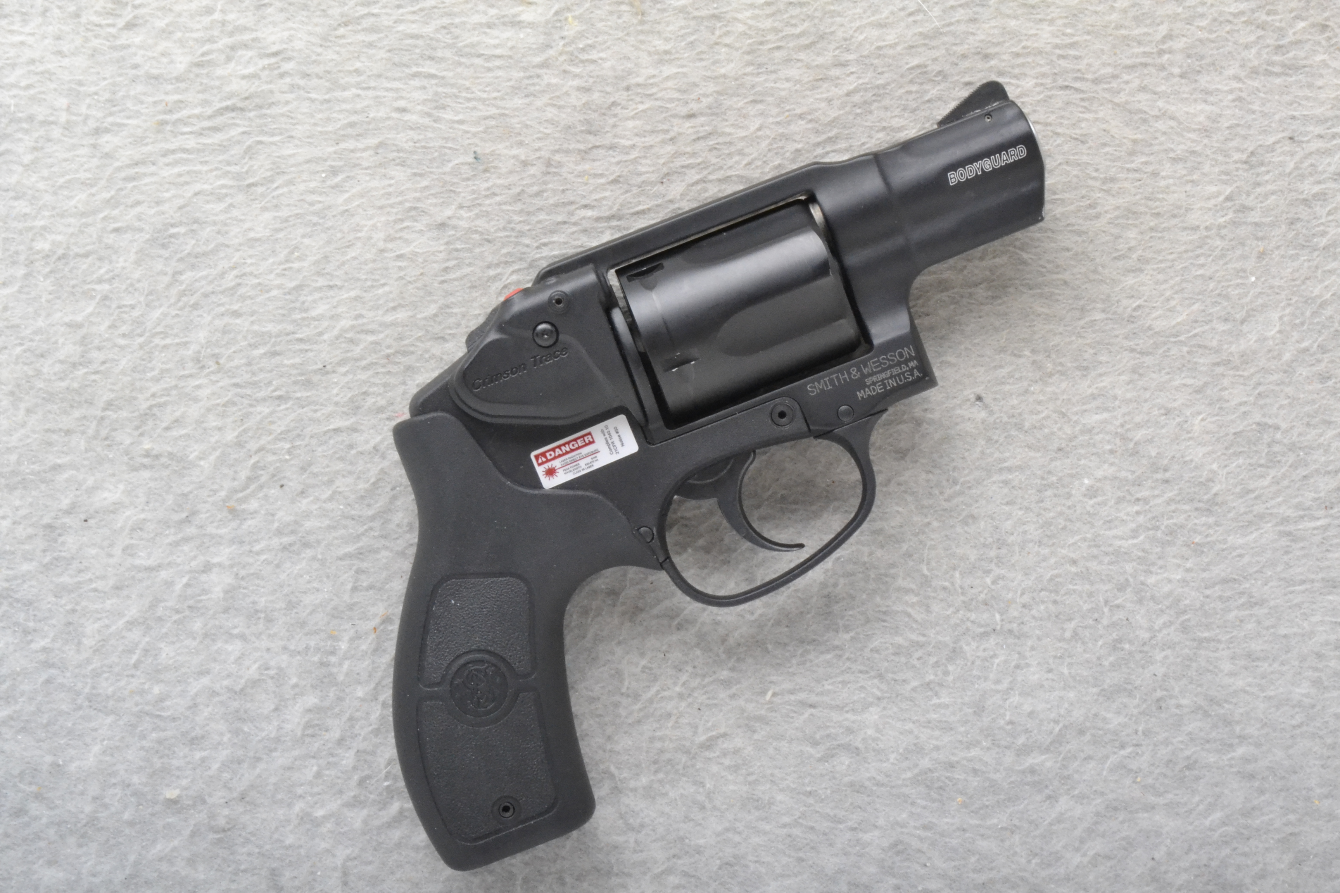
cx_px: 670
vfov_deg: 20.2
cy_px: 446
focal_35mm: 68
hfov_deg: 29.9
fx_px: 2512
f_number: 20
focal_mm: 45
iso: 3200
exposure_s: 1/160
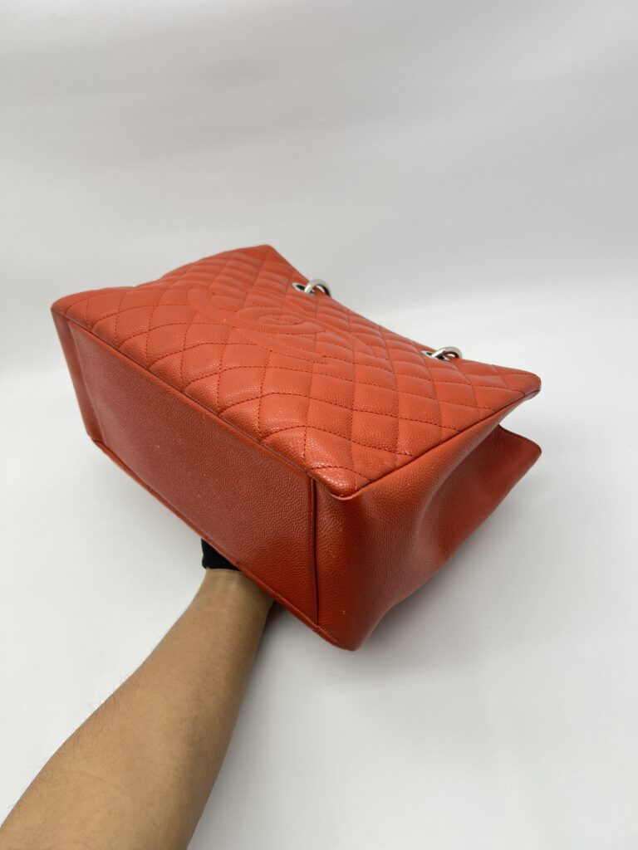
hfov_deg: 53.1
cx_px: 319
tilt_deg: -38.2
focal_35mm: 26
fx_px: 639
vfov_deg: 67.3
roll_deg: +10.2
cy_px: 425
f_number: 1.5
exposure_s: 1/100
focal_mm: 5.7
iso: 32
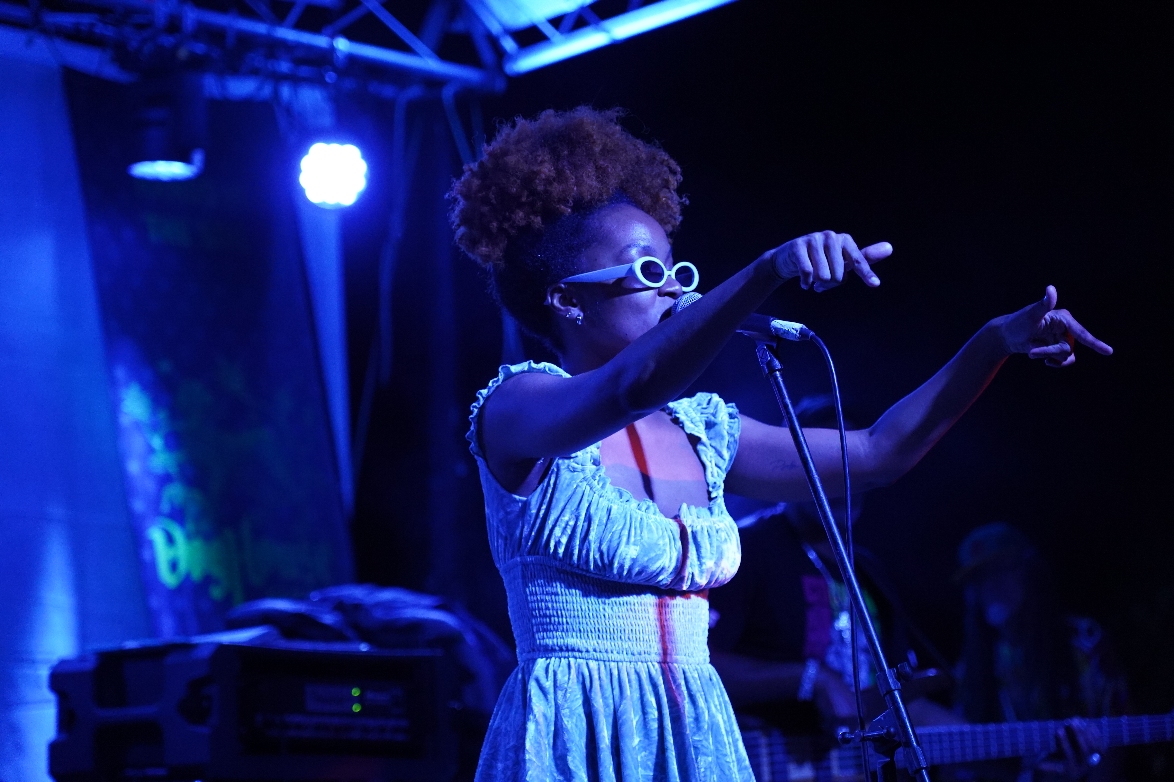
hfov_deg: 19.5
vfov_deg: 13.0
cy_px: 391
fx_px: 3424
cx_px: 587
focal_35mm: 105
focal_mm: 105
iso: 5000
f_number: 4
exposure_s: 1/160
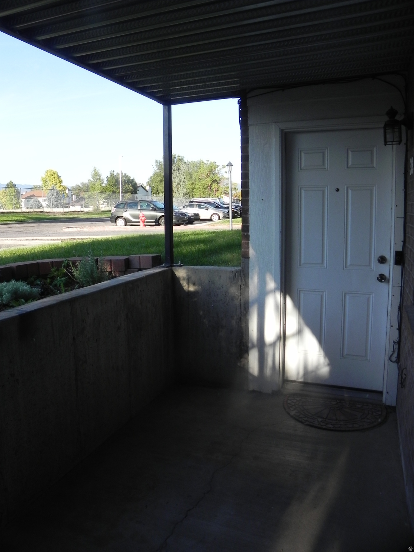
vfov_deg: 67.3
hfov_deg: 53.1
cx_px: 207
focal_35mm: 26
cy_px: 276
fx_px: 415
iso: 160
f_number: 5.6
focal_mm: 4.6
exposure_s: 1/215
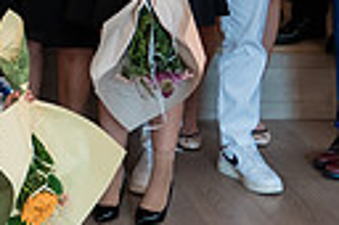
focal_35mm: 152
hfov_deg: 12.8
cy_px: -110
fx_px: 1430
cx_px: -165
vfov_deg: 8.8
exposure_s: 1/200
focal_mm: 28
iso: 1600
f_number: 2.8
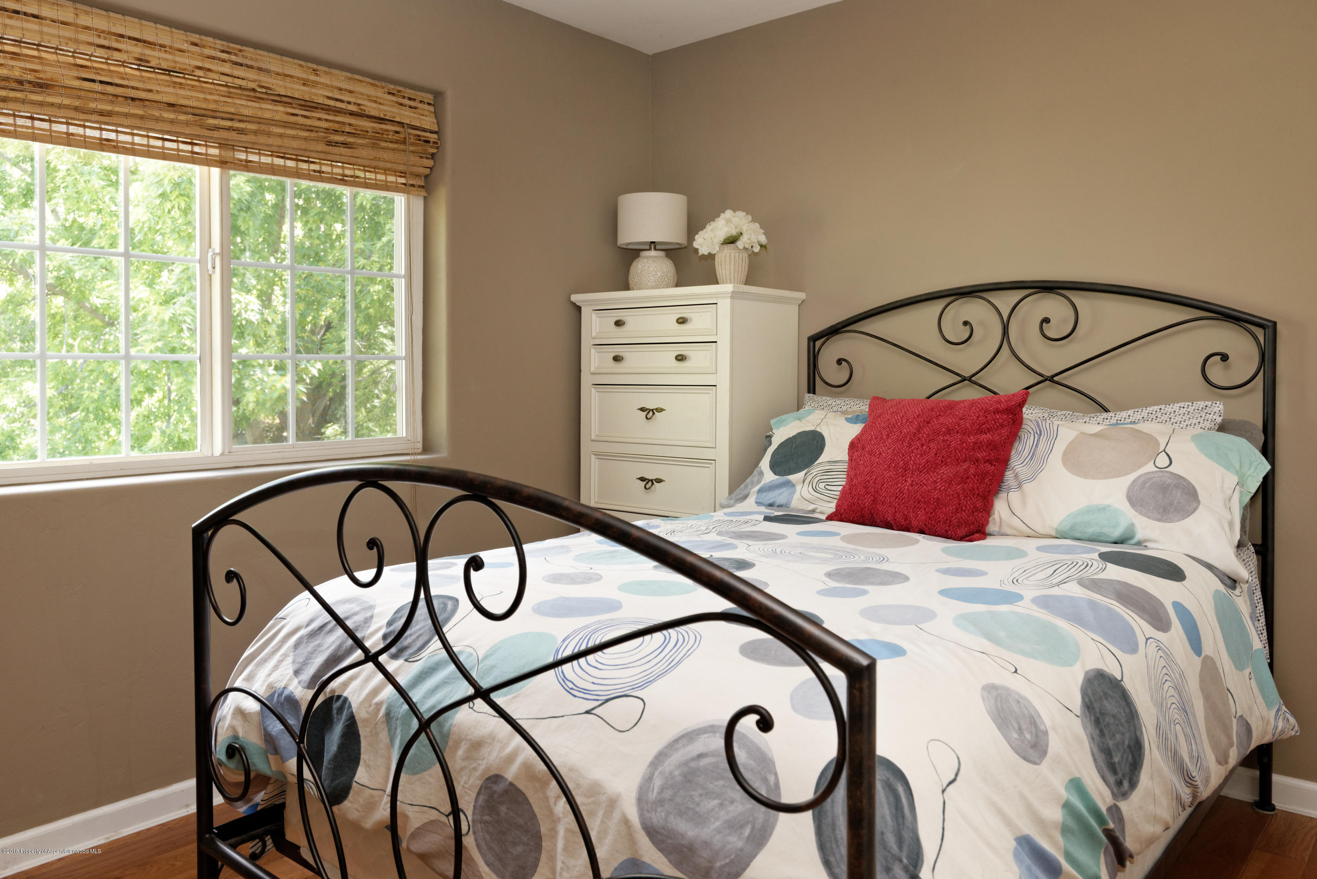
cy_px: 440
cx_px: 658
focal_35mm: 26
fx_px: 951
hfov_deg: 69.4
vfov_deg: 49.6
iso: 400
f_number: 6.3
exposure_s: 1/20
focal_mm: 26
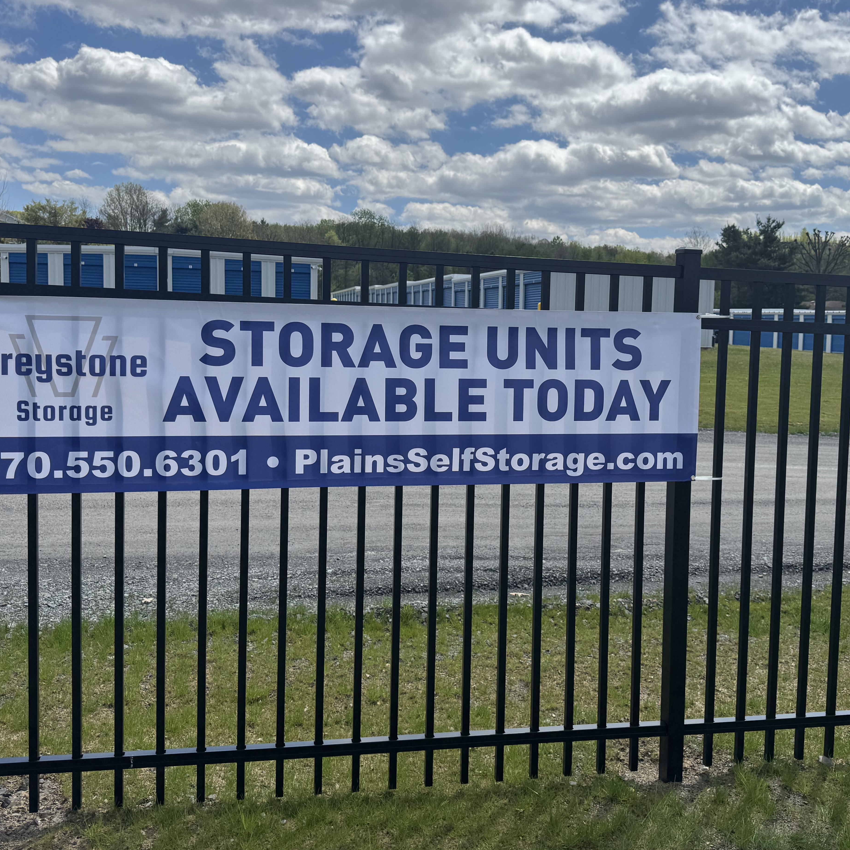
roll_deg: -1.2
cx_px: 467
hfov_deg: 49.7
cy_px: 388
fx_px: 917
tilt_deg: -3.8
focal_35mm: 33
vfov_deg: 49.7
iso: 80
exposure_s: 1/7937
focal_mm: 6.76
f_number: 1.78
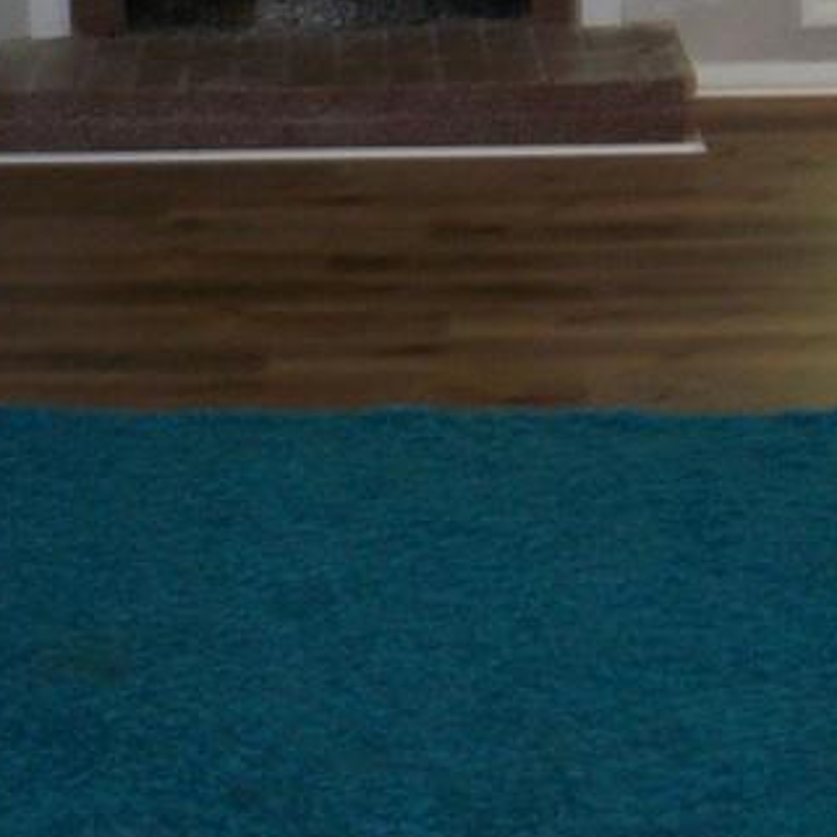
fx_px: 2708
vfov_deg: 17.0
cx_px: 262
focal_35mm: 99
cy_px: -107
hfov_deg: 17.5
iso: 160
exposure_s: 1/30
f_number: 3.1
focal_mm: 6.3
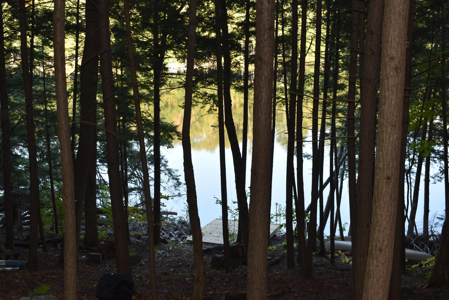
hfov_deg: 39.9
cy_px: 141
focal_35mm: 50
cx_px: 218
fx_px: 618
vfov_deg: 27.2
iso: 320
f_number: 5.6
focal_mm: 31
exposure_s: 1/125
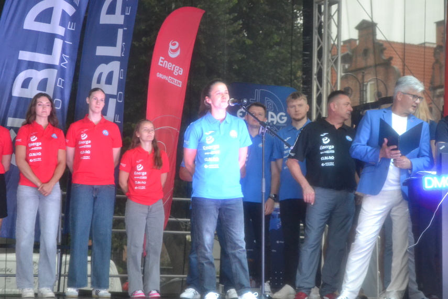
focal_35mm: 82
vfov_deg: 16.6
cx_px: 224
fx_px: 1027
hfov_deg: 24.6
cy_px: 150
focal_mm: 55
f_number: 5.6
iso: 3200
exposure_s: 1/125
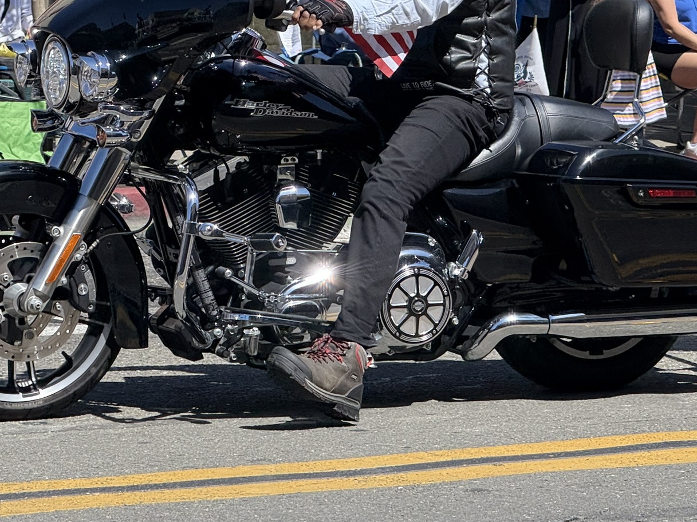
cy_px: 109
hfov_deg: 9.8
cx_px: 359
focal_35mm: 202
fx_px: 4066
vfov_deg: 7.3
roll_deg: -0.5
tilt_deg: -3.5
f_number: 2.8
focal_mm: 15.66
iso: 64
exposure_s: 1/990
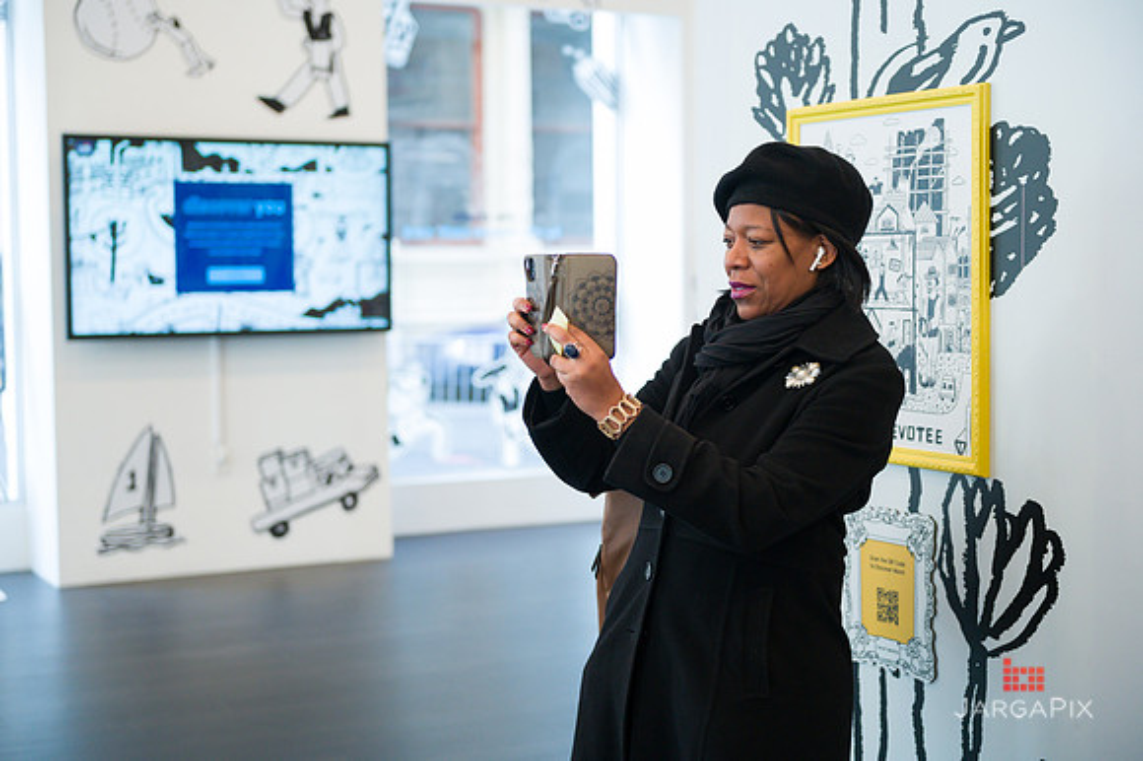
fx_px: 1777
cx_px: 572
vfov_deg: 24.2
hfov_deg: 35.7
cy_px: 380
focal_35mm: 56
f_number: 3.5
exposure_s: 1/500
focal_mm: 56
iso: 2500
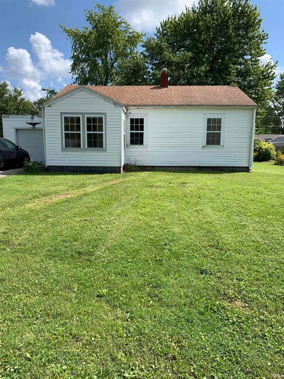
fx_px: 285
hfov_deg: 53.0
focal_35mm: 26
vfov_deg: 67.3
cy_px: 190
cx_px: 142
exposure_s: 1/1610
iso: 25
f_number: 1.8
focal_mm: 4.25
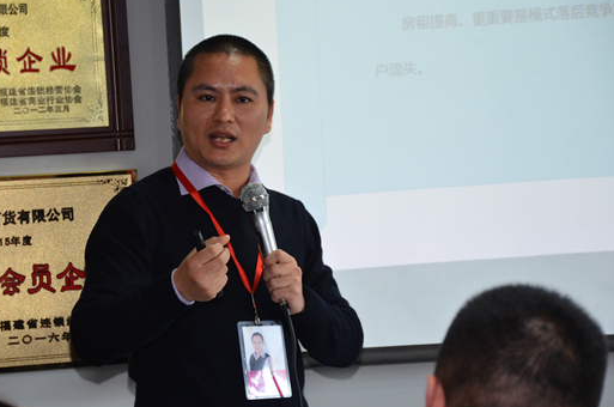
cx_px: 249
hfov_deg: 11.7
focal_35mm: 176
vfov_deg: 7.8
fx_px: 2990
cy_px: 226
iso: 800
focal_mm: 95
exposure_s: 1/80
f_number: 5.3
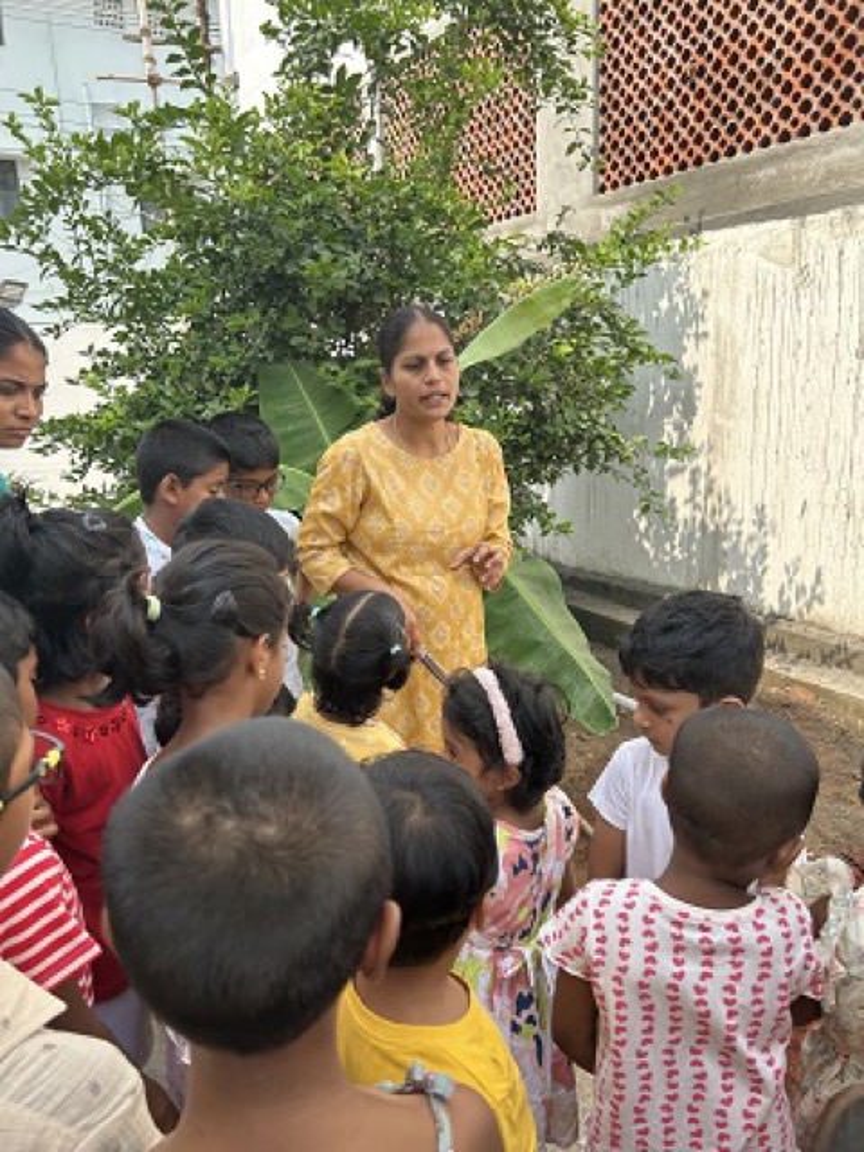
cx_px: 432
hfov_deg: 53.1
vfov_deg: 67.3
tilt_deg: -13.2
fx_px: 865
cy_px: 576
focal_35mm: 26
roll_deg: +2.4
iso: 50
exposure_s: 1/1112
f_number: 1.5
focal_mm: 5.7
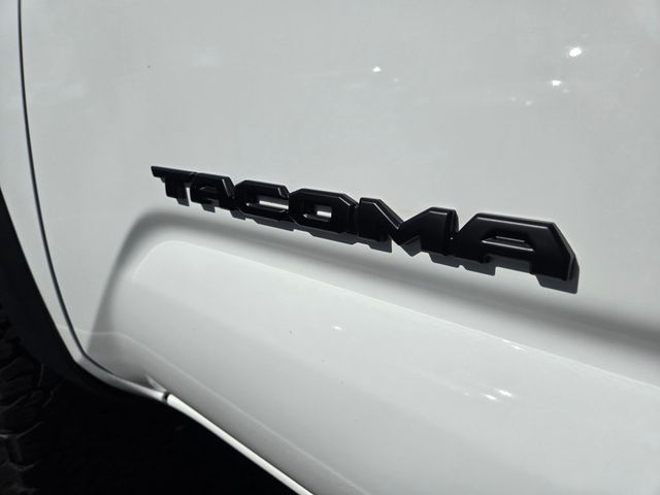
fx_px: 439
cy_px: 248
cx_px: 330
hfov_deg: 73.9
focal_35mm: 23
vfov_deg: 58.9
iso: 25
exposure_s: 1/7596
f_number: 1.8
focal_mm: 5.4
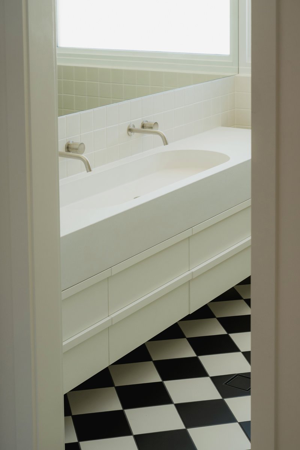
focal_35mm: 70
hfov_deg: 19.5
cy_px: 225
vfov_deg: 28.8
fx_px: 875
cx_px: 150
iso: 800
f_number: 9
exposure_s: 1/125
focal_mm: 70
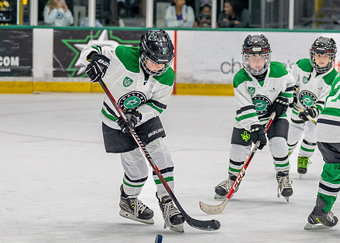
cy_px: 139
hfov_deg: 10.6
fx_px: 1836
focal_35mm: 190
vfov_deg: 7.6
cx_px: 138
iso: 800
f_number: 2.8
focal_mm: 78
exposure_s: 1/1000
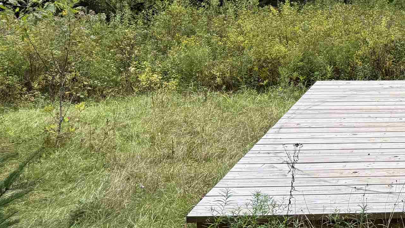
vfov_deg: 18.8
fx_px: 677
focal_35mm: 63
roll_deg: +0.0
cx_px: 482
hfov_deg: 29.0
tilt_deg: -4.9
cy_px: 20
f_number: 1.78
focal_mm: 6.76
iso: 80
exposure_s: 1/683
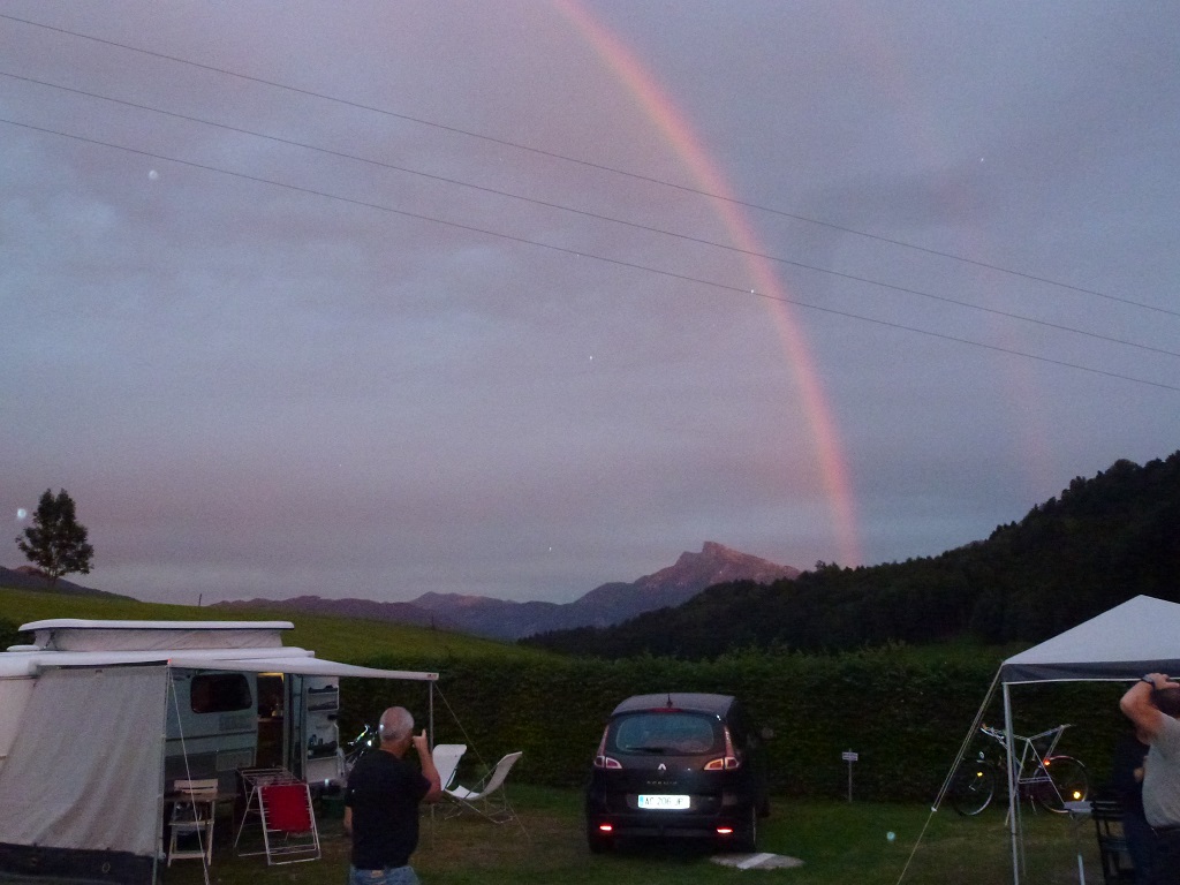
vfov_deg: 46.8
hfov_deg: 60.0
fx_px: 1023
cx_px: 590
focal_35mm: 30
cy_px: 442
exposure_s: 1/60
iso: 800
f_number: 3.5
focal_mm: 5.4
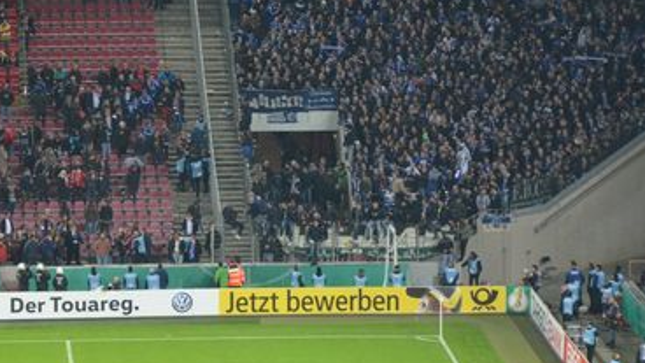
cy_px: 101
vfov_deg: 4.8
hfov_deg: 8.5
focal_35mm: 255
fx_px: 4358
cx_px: 247
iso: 1800
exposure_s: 1/125
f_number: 5.6
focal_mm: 105
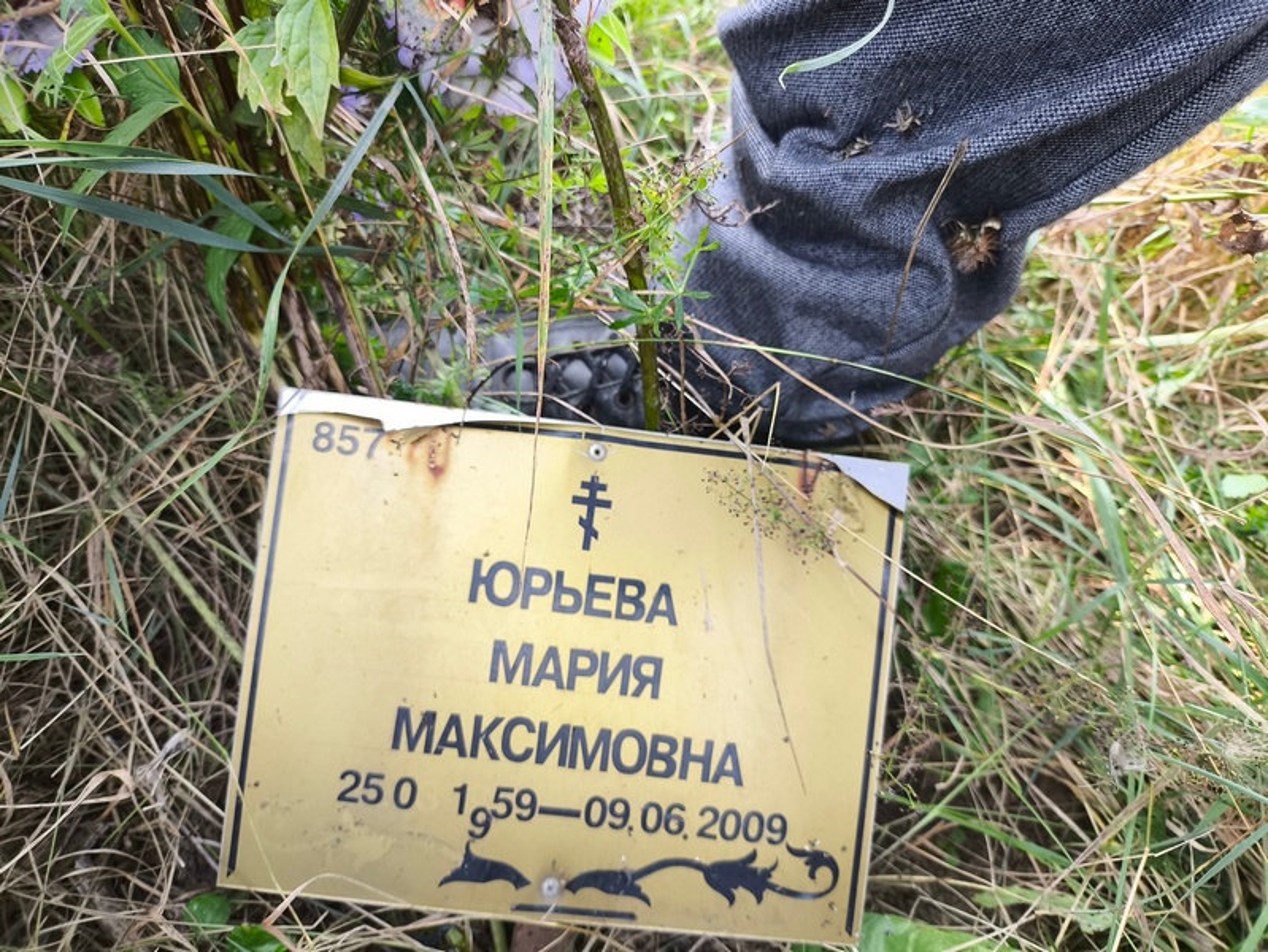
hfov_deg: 69.4
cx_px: 634
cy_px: 476
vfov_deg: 54.9
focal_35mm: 25
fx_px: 916
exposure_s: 1/50
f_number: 1.7
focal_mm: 4.71
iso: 80
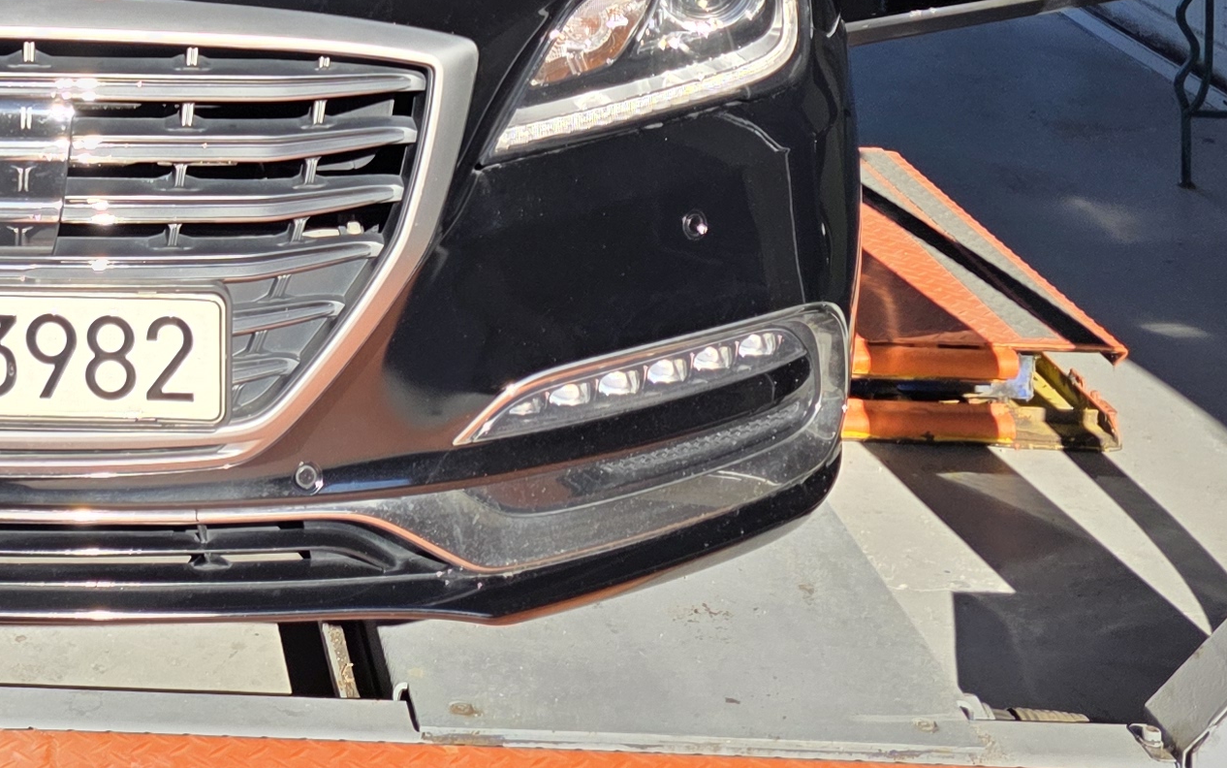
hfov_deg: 25.0
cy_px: -466
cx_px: -114
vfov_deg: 15.3
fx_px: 2576
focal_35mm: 77
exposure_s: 1/2679
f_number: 1.7
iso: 80
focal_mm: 6.3
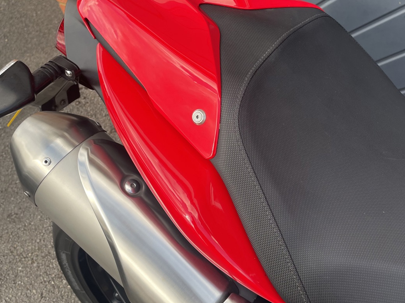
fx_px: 351
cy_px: 150
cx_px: 221
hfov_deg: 59.9
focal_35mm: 30
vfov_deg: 46.8
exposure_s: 1/371
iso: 32
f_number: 1.6
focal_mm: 4.2
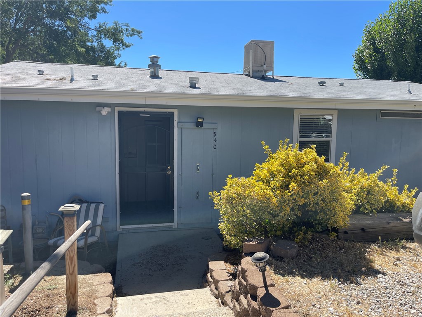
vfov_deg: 54.9
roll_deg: -1.1
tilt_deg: -7.3
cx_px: 211
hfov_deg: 69.4
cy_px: 158
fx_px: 305
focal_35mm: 25
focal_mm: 5.1
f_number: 1.6
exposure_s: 1/2545
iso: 32
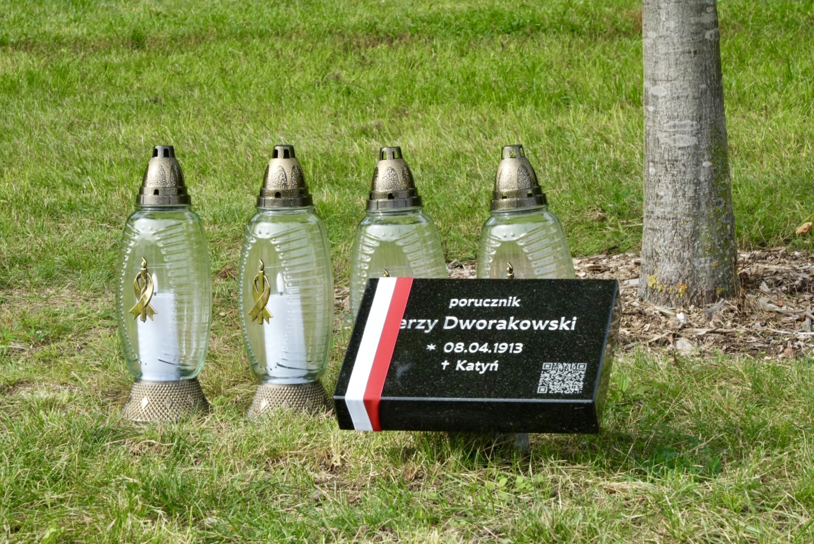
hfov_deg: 19.4
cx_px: 407
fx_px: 2376
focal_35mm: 105
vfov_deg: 13.1
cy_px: 272
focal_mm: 105
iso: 640
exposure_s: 1/100
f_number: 22
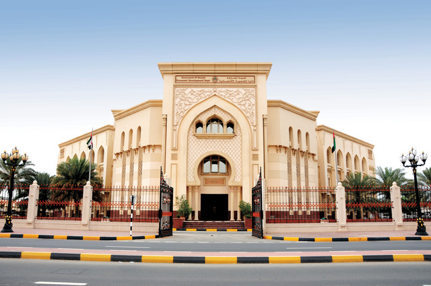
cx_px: 216
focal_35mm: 27
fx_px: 323
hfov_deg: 67.4
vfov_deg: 47.8
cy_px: 143
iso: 200
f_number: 14
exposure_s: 1/160
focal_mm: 18
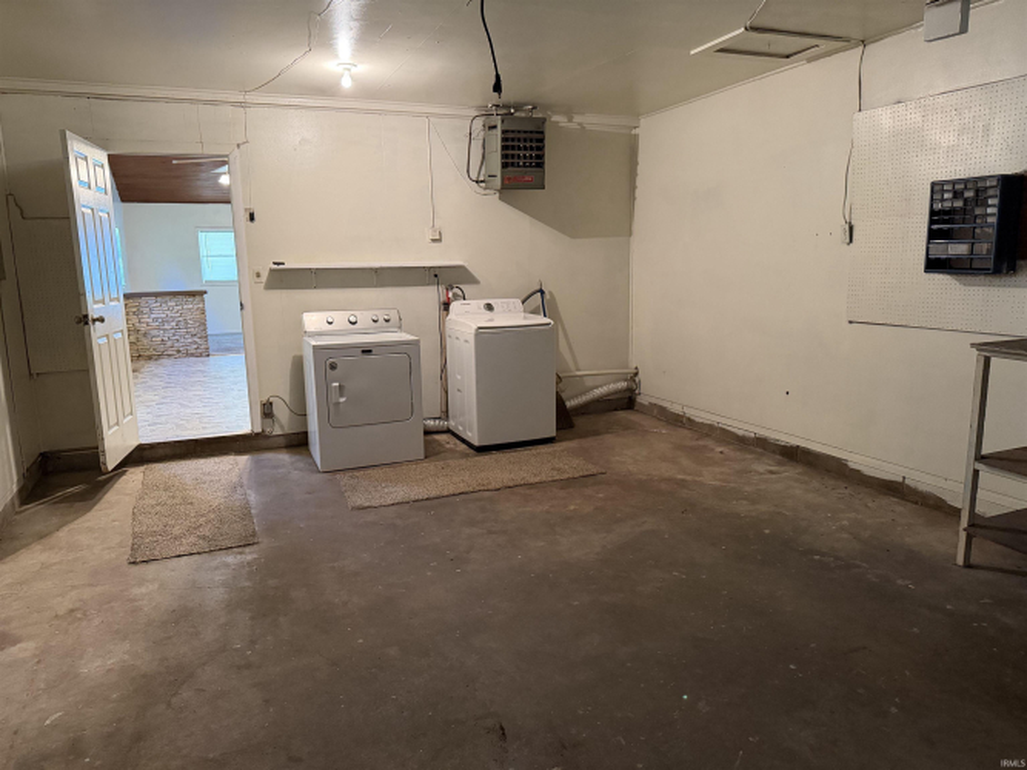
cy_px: 385
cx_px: 514
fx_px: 712
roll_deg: +1.3
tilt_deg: -10.3
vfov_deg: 56.8
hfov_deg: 71.6
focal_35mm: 24
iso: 800
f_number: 1.78
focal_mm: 6.76
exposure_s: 1/60
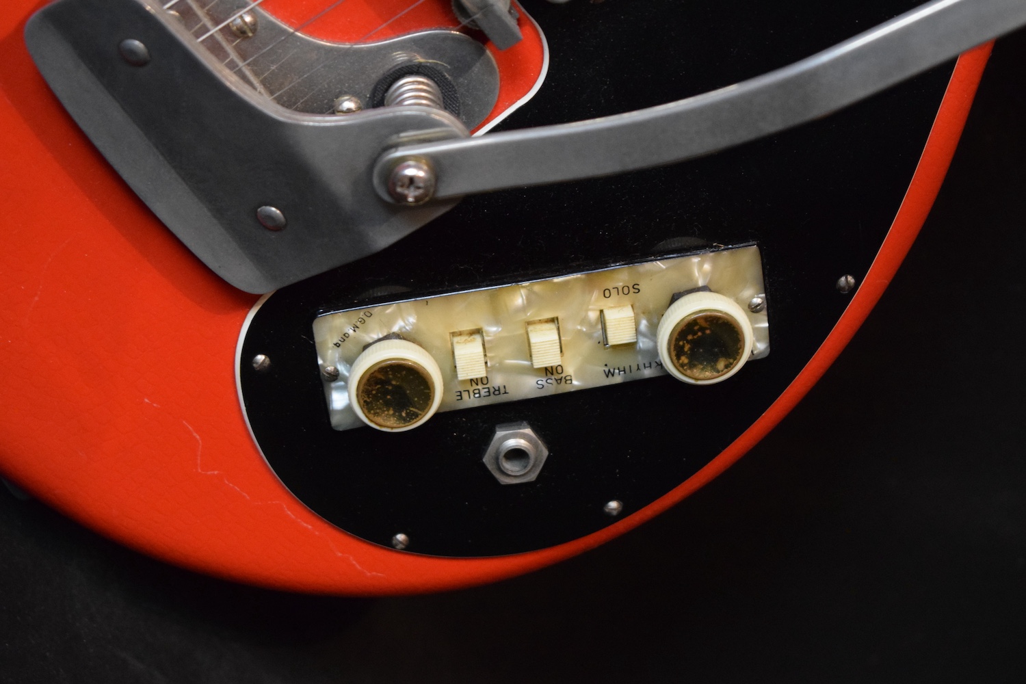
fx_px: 2351
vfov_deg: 16.6
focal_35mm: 82
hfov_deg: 24.6
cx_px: 513
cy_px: 342
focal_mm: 55
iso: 3200
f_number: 5.6
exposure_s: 1/30
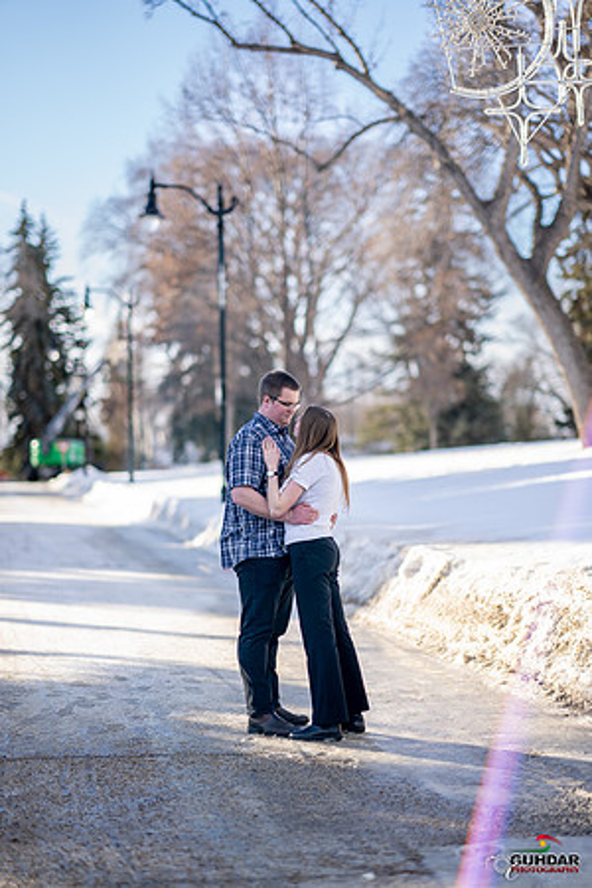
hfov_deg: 16.1
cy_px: 444
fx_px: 2097
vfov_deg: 23.9
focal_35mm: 85
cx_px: 296
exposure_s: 1/1600
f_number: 1.4
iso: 100
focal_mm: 85
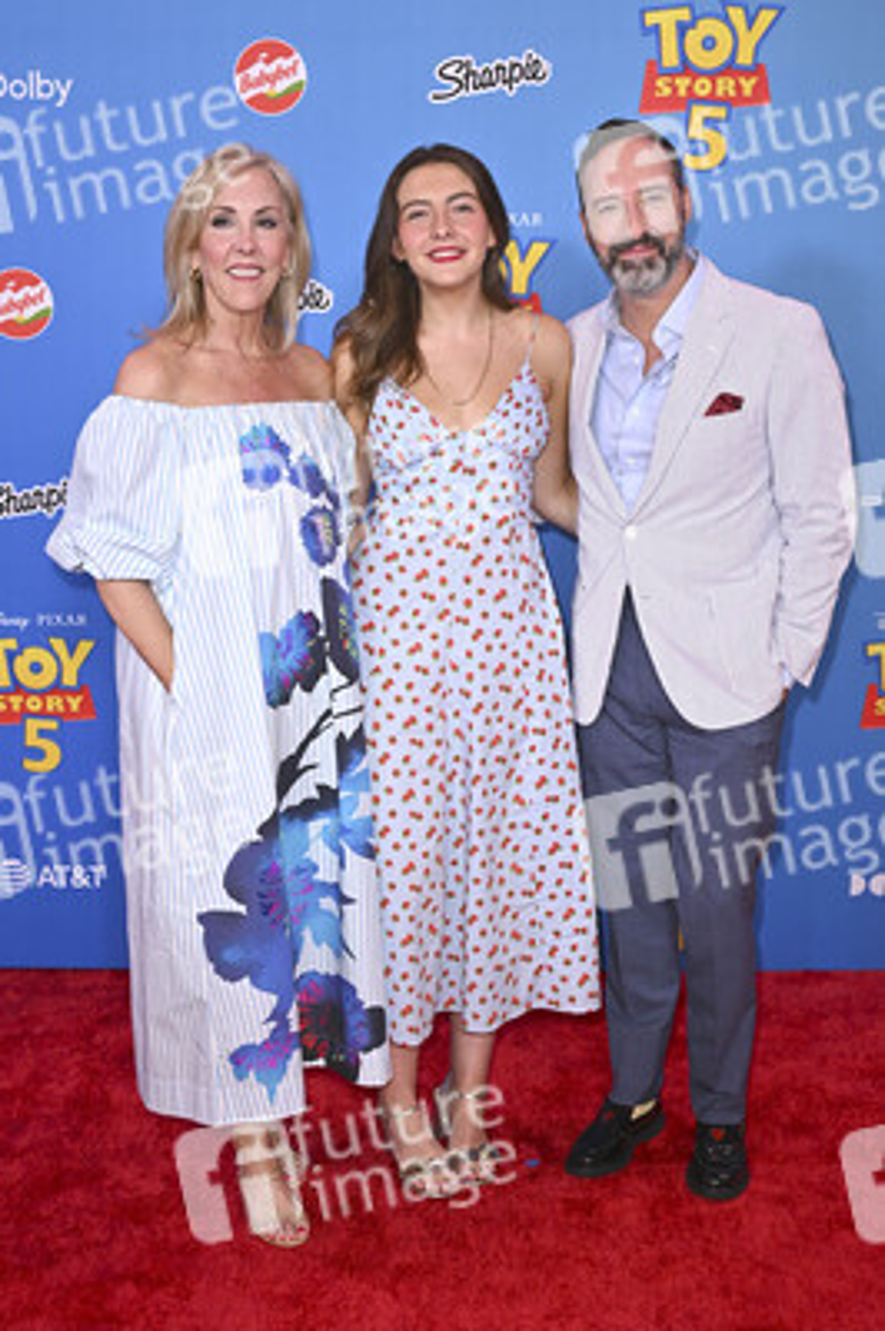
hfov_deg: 32.6
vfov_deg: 47.4
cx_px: 442
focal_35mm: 41
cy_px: 666
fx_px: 1514
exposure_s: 1/250
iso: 1250
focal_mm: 41
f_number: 6.3
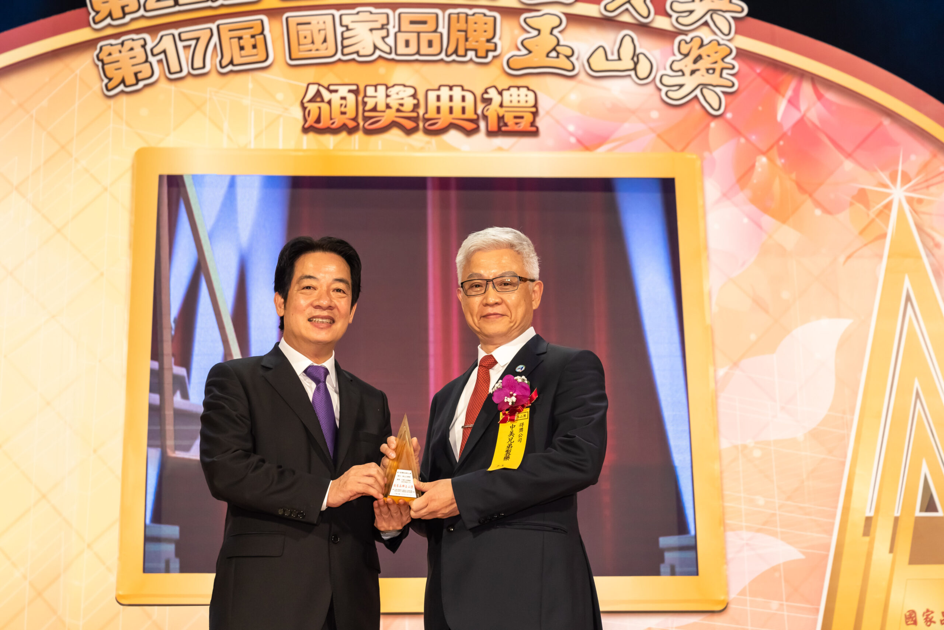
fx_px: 1836
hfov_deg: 28.8
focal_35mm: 70
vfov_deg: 19.5
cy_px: 315
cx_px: 472
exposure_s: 1/125
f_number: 5.6
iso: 800
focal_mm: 70
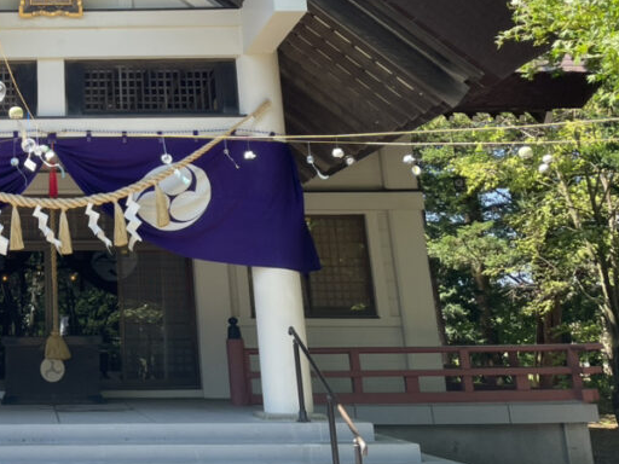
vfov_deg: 27.0
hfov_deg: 33.9
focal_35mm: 52
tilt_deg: +17.9
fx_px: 930
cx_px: 11
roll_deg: +1.0
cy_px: 45
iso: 32
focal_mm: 4.2
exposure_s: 1/445
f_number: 1.6
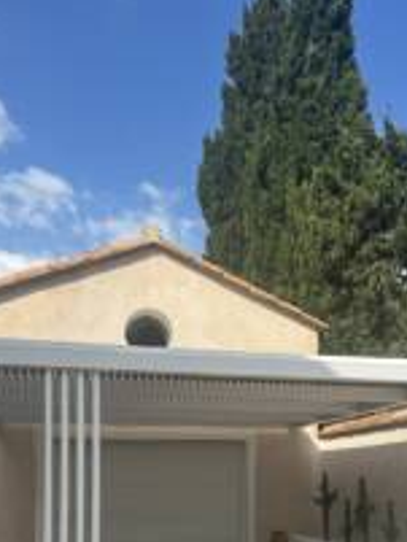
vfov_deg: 43.0
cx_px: 248
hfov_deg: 35.0
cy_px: 456
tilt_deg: +2.0
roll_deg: -0.1
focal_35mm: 41
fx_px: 642
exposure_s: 1/5263
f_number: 1.78
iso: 80
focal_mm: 6.86
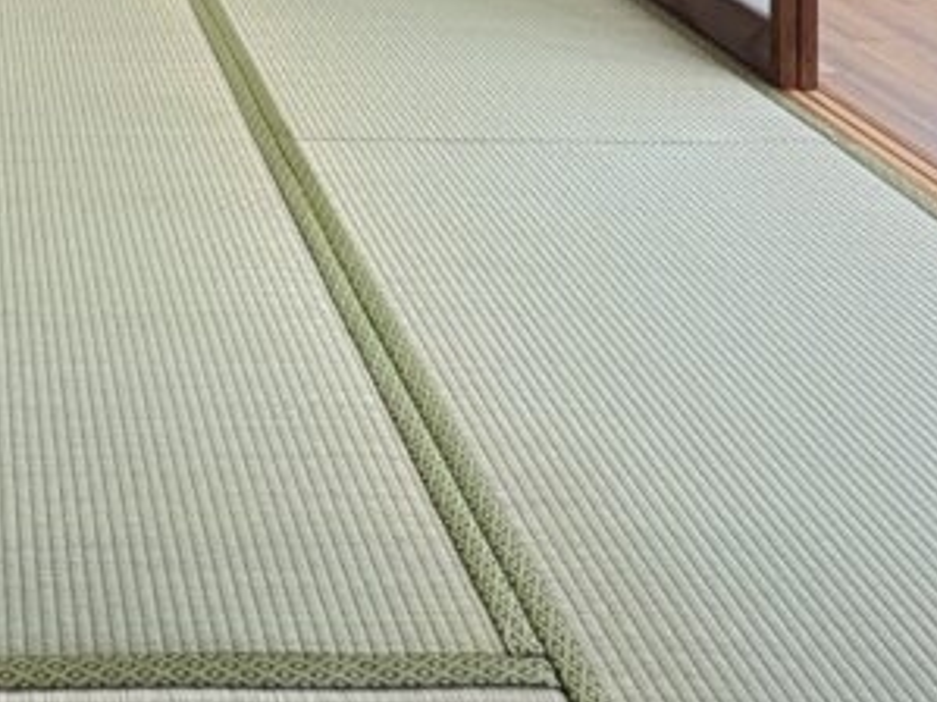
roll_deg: -0.7
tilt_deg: +0.8
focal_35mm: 48
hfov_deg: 35.2
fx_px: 1299
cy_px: -489
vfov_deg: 21.9
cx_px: -38
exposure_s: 1/99
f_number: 2.2
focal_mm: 2.22
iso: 125
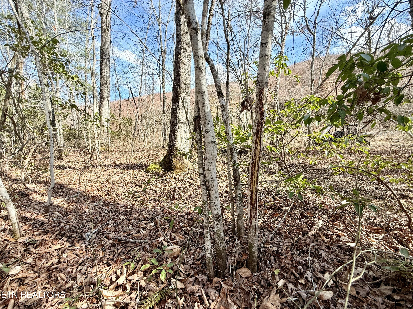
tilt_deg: -4.8
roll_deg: +0.4
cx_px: 206
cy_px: 154
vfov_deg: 85.7
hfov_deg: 102.1
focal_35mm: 14
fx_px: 167
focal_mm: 2.22
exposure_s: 1/472
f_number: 2.2
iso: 50
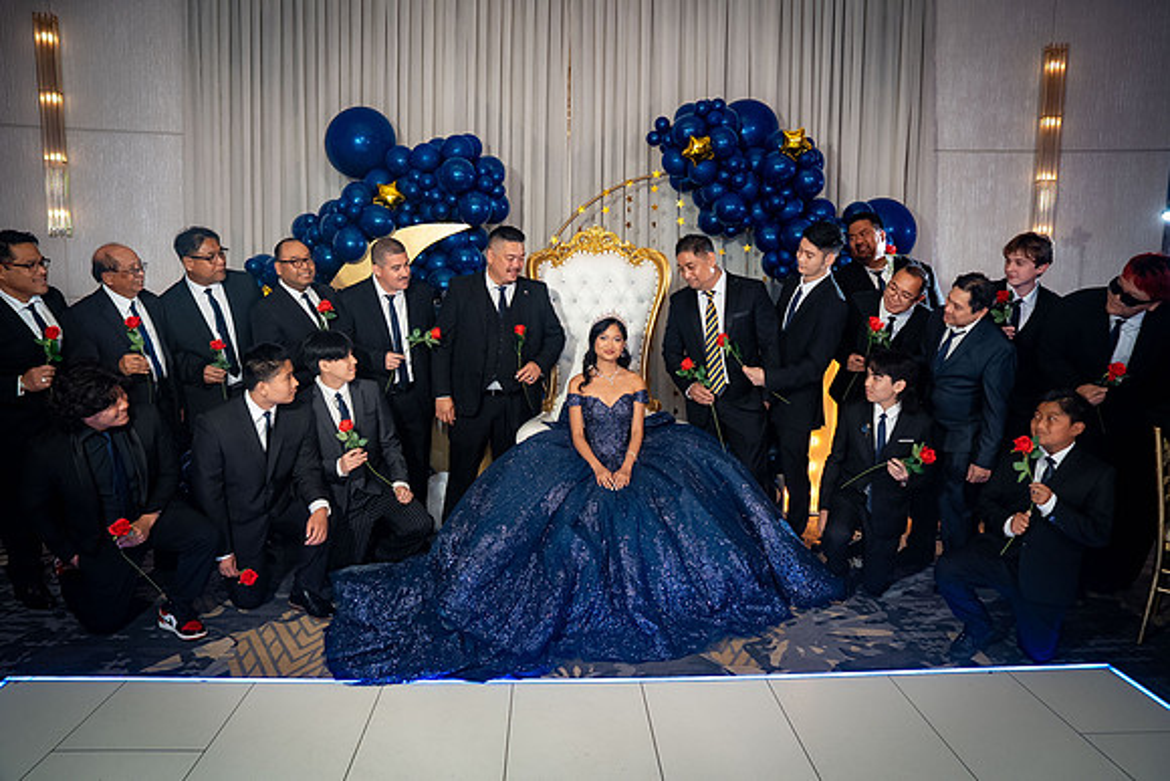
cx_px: 585
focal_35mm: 24
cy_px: 390
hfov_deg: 73.7
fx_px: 780
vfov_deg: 53.2
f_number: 4
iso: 1250
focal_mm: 24
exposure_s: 1/160
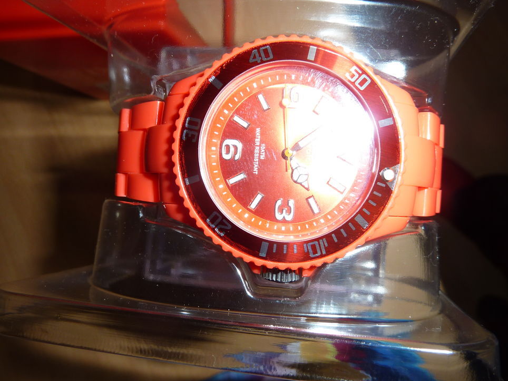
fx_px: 411
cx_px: 255
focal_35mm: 28
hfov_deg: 63.4
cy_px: 191
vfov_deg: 49.7
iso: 100
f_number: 4
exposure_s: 1/30
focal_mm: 4.4
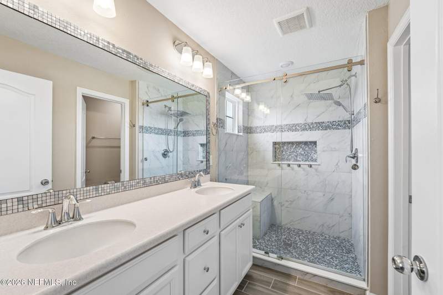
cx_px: 222
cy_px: 148
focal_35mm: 14
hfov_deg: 104.3
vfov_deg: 81.1
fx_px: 172
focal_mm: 14
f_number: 9
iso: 100
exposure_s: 1/6
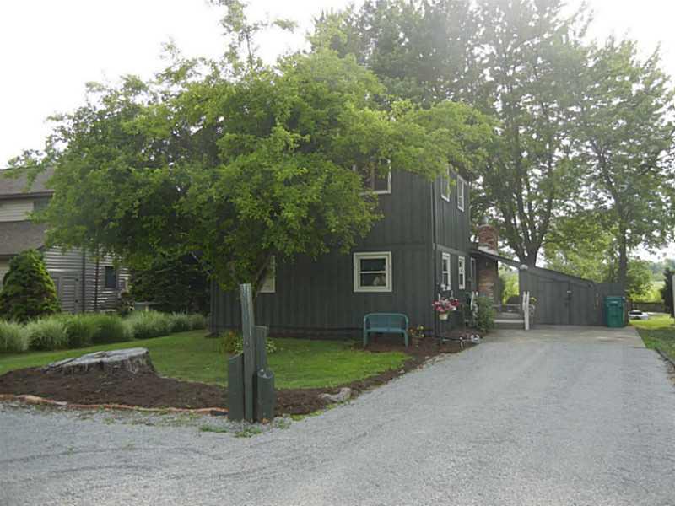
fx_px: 585
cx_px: 338
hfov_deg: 60.0
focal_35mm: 30
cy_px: 253
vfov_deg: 46.8
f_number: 3.5
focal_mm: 5.4
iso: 160
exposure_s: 1/353
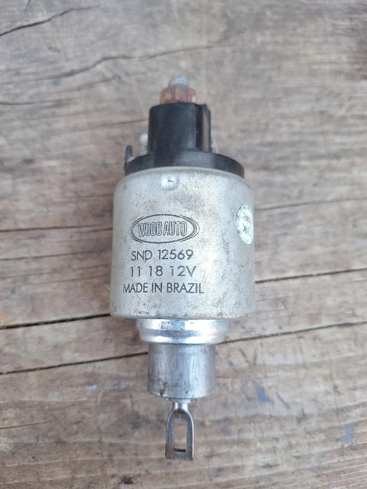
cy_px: 244
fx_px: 325
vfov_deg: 73.9
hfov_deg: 58.9
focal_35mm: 23
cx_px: 184
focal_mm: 5.54
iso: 64
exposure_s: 1/100
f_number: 1.8
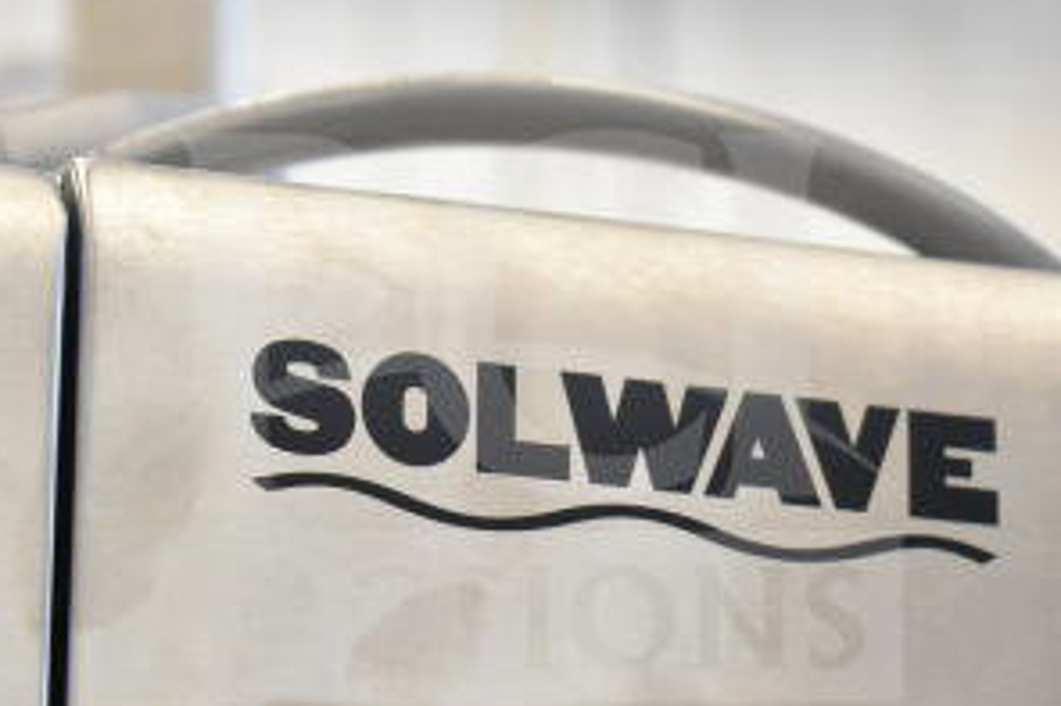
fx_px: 5008
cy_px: 418
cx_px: 498
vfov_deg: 8.1
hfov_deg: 12.1
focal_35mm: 170
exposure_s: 1/100
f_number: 5.6
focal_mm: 55
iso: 1800
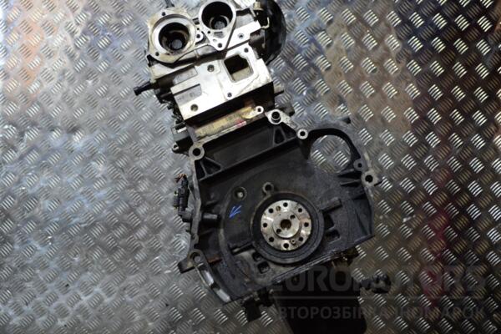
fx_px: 626
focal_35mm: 45
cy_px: 167
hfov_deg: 43.6
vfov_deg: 29.9
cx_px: 250
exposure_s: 1/30
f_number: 4.5
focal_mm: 30
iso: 900
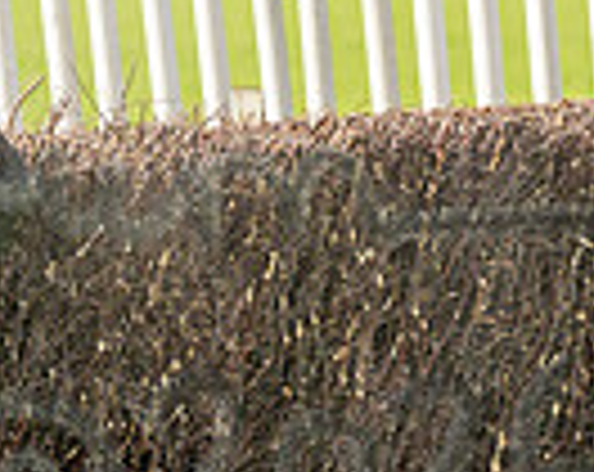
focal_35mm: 656
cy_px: -70
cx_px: -646
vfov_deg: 2.4
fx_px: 11507
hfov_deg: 2.9
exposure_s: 1/1600
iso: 400
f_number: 4
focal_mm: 113
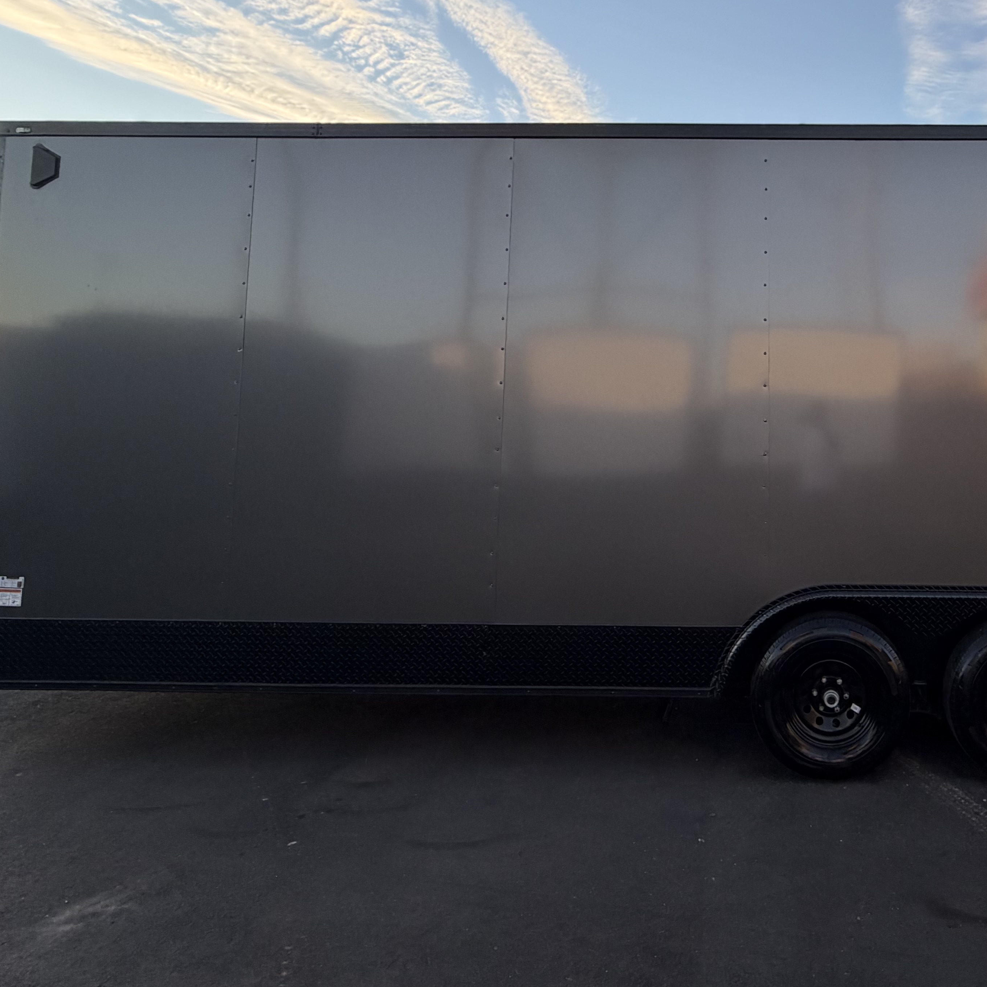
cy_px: 345
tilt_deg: +4.2
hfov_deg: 56.5
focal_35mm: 26
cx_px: 790
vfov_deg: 59.8
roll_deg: +1.3
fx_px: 839
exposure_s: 1/296
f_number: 2.2
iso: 50
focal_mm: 2.22
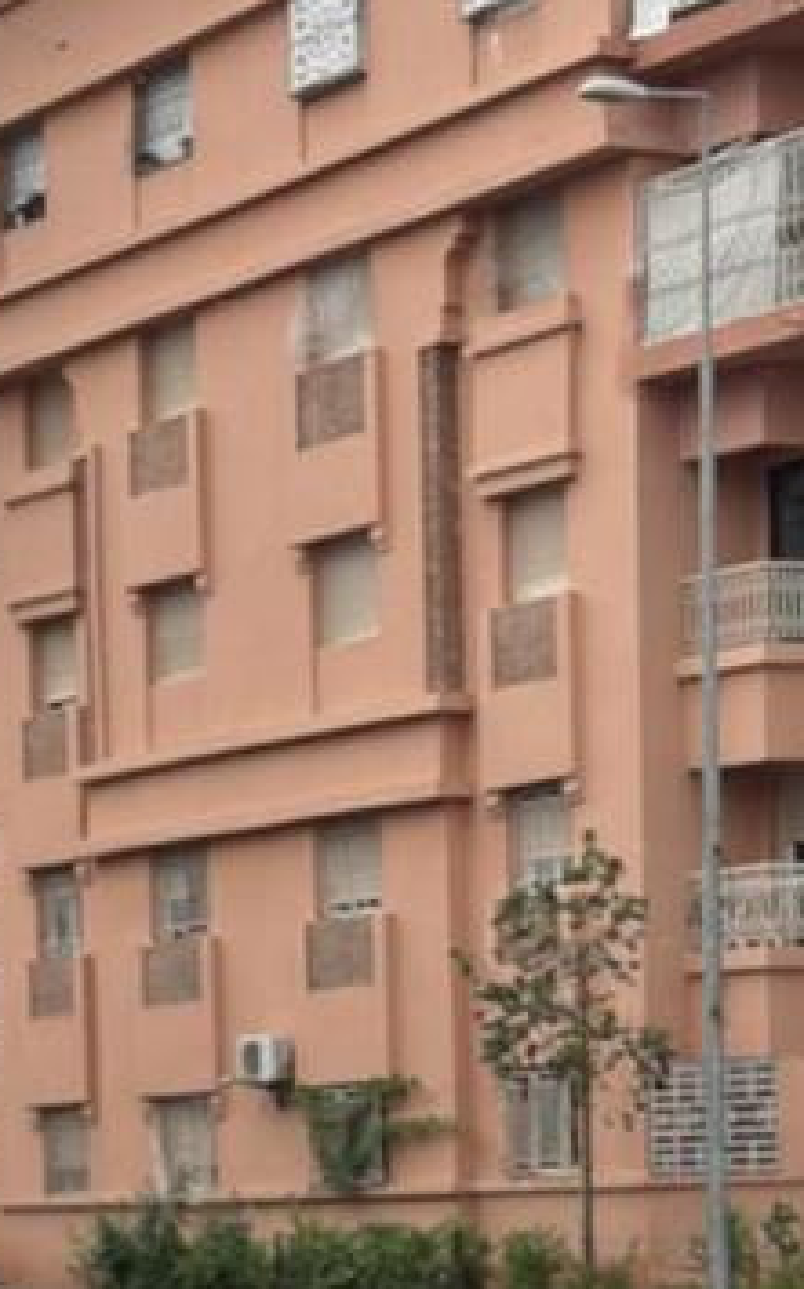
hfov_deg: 10.3
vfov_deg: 16.3
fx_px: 4386
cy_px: 1316
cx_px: -149
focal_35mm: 125
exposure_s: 1/2114
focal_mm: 6.86
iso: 80
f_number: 1.78
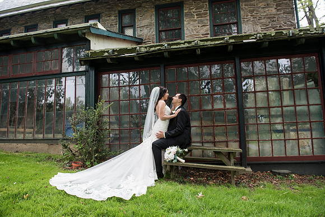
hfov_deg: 73.7
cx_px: 162
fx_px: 217
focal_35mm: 24
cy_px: 108
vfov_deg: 53.2
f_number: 4
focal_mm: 24
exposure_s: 1/500
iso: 640
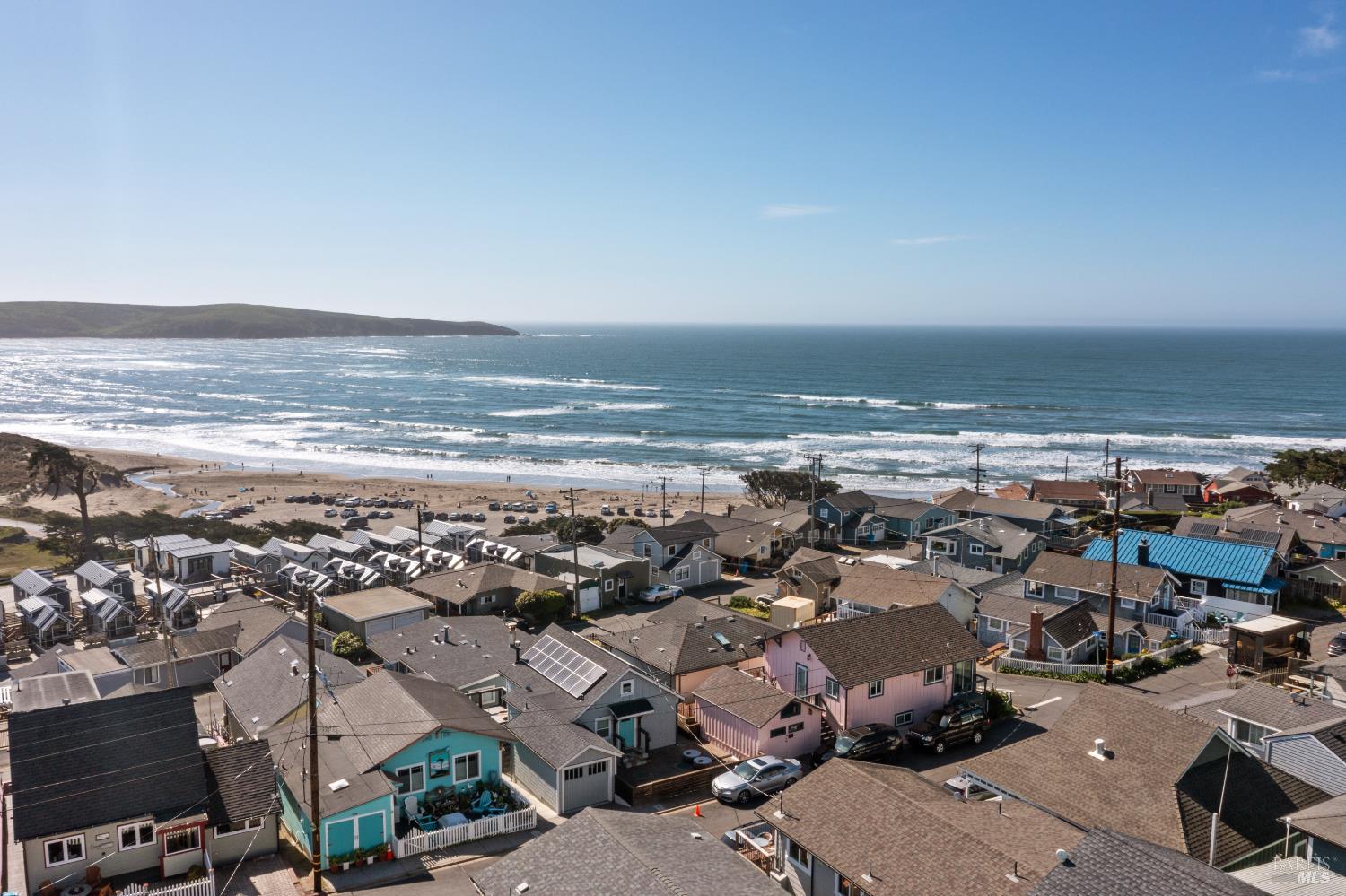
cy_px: 448
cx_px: 673
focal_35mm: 28
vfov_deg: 46.4
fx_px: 1046
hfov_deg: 65.5
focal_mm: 10.26
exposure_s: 1/60
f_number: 9
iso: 100
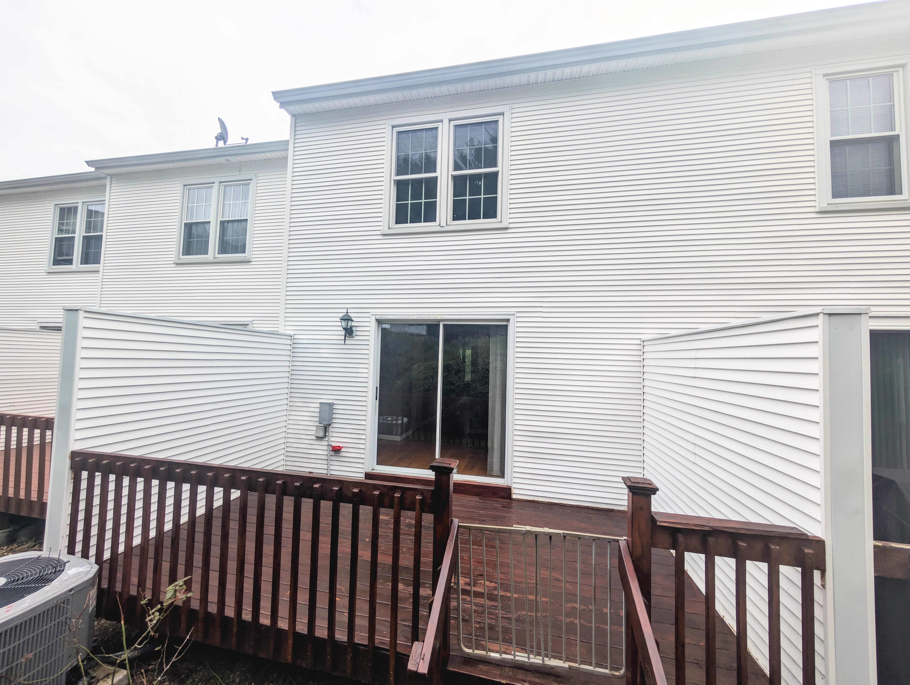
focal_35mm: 12
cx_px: 455
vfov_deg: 94.6
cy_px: 342
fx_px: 316
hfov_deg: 110.5
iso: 51
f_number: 1.7
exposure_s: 1/2331
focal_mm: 2.02
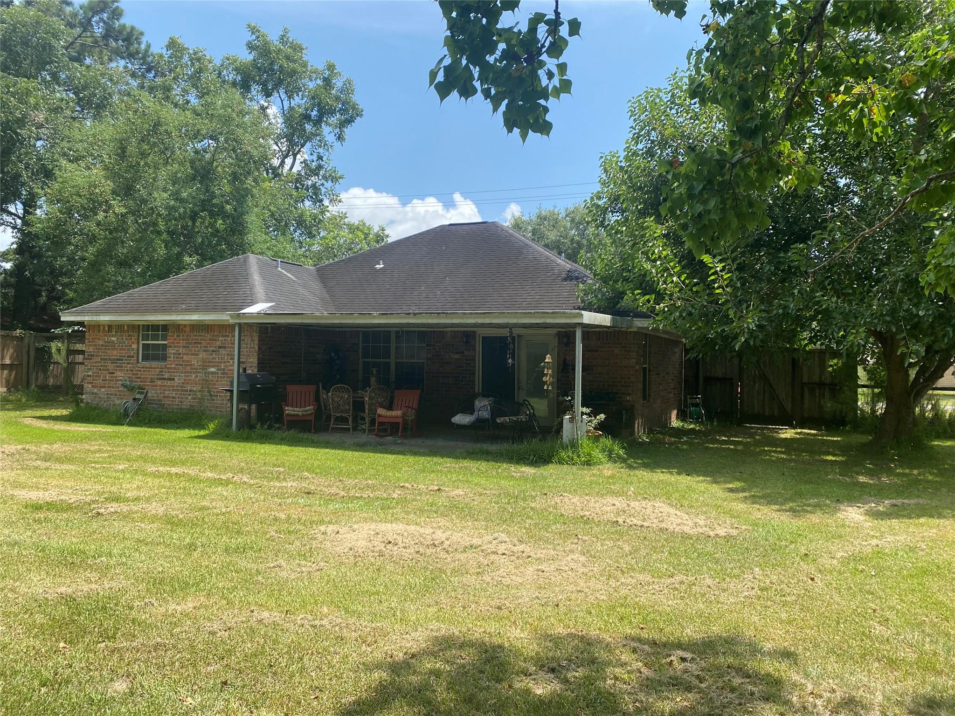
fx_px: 717
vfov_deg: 53.1
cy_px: 358
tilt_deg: +1.3
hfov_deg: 67.3
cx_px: 478
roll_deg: -1.5
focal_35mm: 26
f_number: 1.8
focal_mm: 4.25
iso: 32
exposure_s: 1/1447
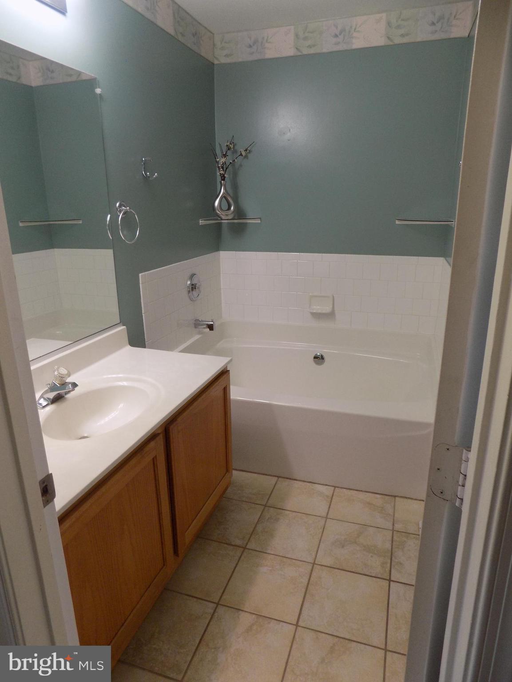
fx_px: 453
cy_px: 341
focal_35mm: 23
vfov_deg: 73.9
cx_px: 256
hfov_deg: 58.9
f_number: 3.1
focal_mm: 4
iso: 125
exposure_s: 1/30
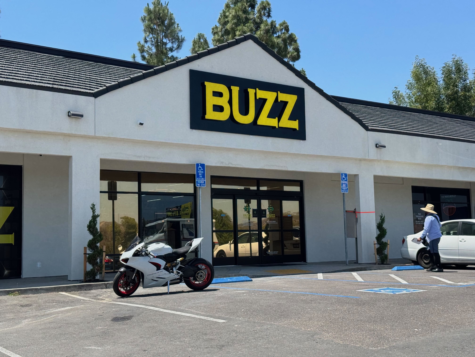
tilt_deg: +5.6
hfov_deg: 39.7
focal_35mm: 48
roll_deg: +1.4
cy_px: 178
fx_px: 659
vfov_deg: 30.3
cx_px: 238
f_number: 1.78
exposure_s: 1/2833
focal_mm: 6.76
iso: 64
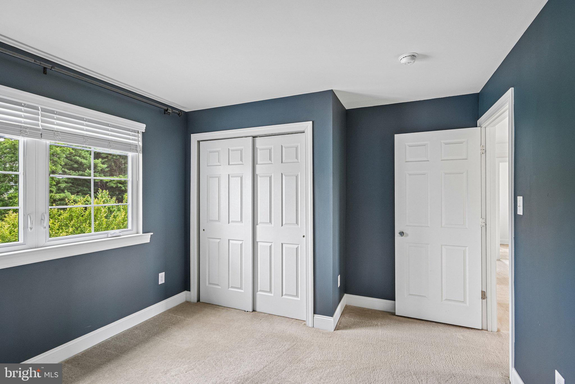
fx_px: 271
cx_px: 288
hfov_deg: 93.3
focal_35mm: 17
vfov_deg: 70.4
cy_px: 192
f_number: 8
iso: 800
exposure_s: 1/30
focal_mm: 17
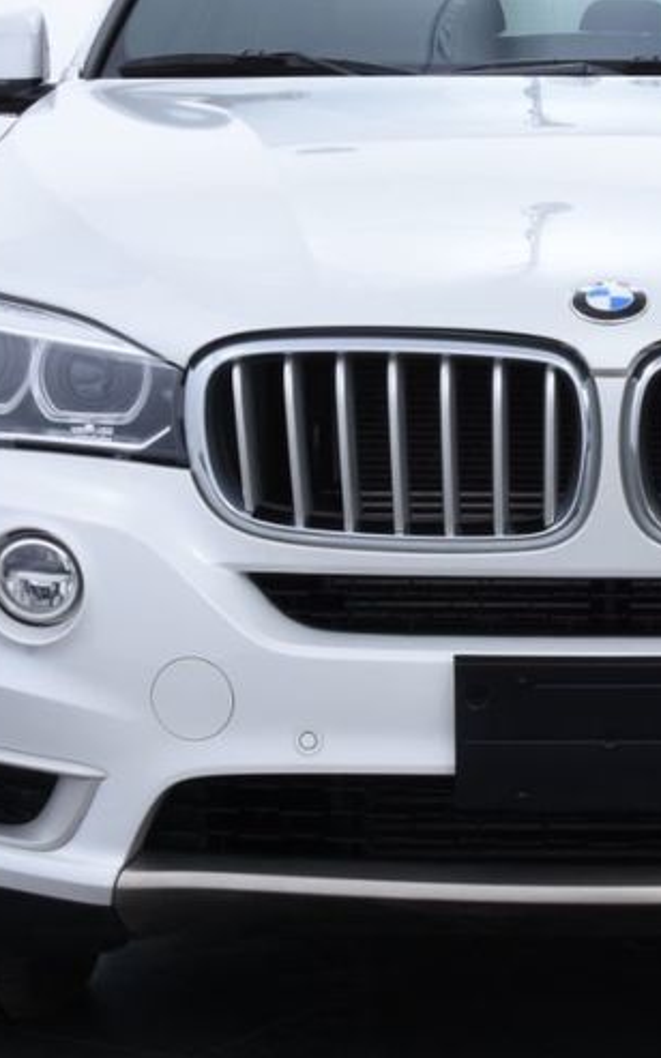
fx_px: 3202
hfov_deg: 11.7
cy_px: 418
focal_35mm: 111
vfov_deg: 18.7
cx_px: 622
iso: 320
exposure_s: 1/13
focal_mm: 35
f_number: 22
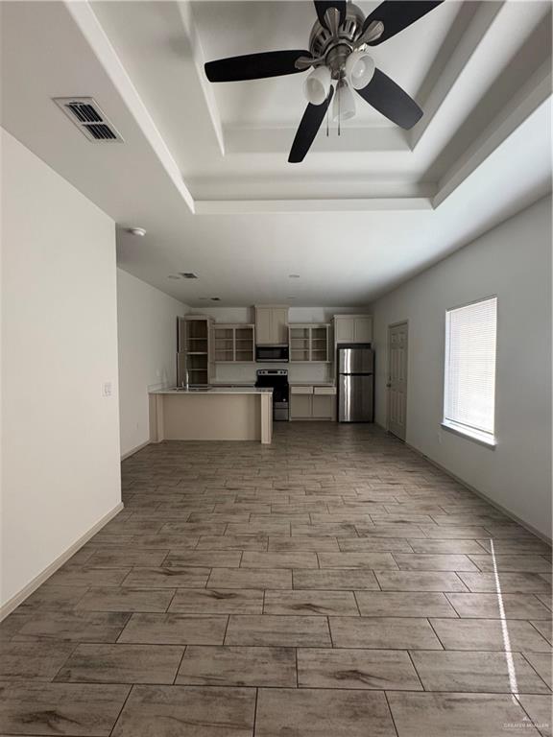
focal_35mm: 14
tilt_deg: -2.9
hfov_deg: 85.7
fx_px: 298
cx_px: 276
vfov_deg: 102.1
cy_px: 368
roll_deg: +0.3
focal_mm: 2.22
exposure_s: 1/99
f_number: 2.2
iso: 200
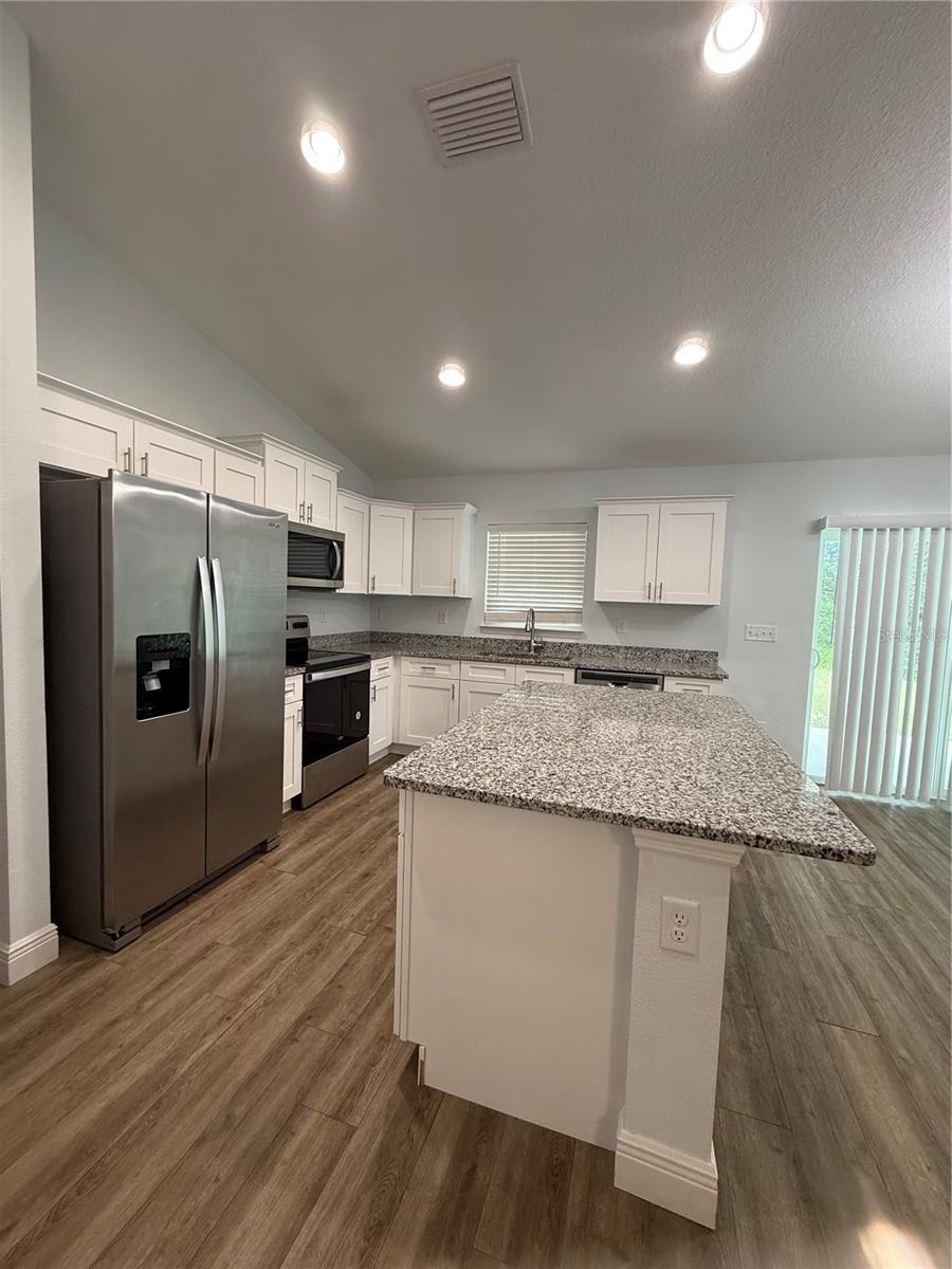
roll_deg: -2.6
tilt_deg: -3.9
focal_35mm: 14
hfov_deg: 85.7
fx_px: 513
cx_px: 476
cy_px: 634
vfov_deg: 102.1
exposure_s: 1/60
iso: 200
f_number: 2.2
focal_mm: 2.22
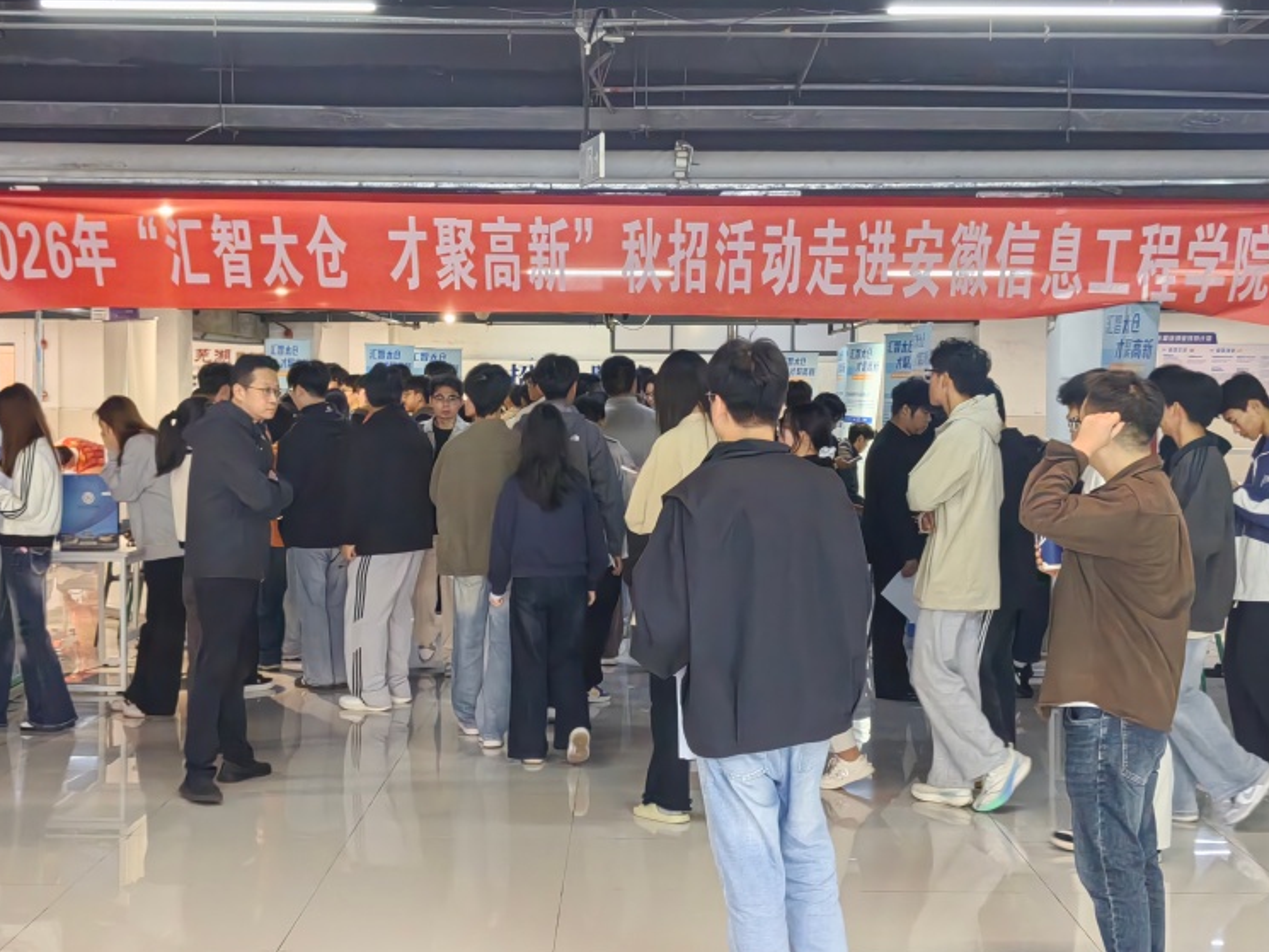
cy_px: 475
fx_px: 2127
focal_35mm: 58
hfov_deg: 33.2
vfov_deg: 25.2
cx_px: 620
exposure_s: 1/98.9
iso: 80
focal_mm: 5.52
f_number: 1.9
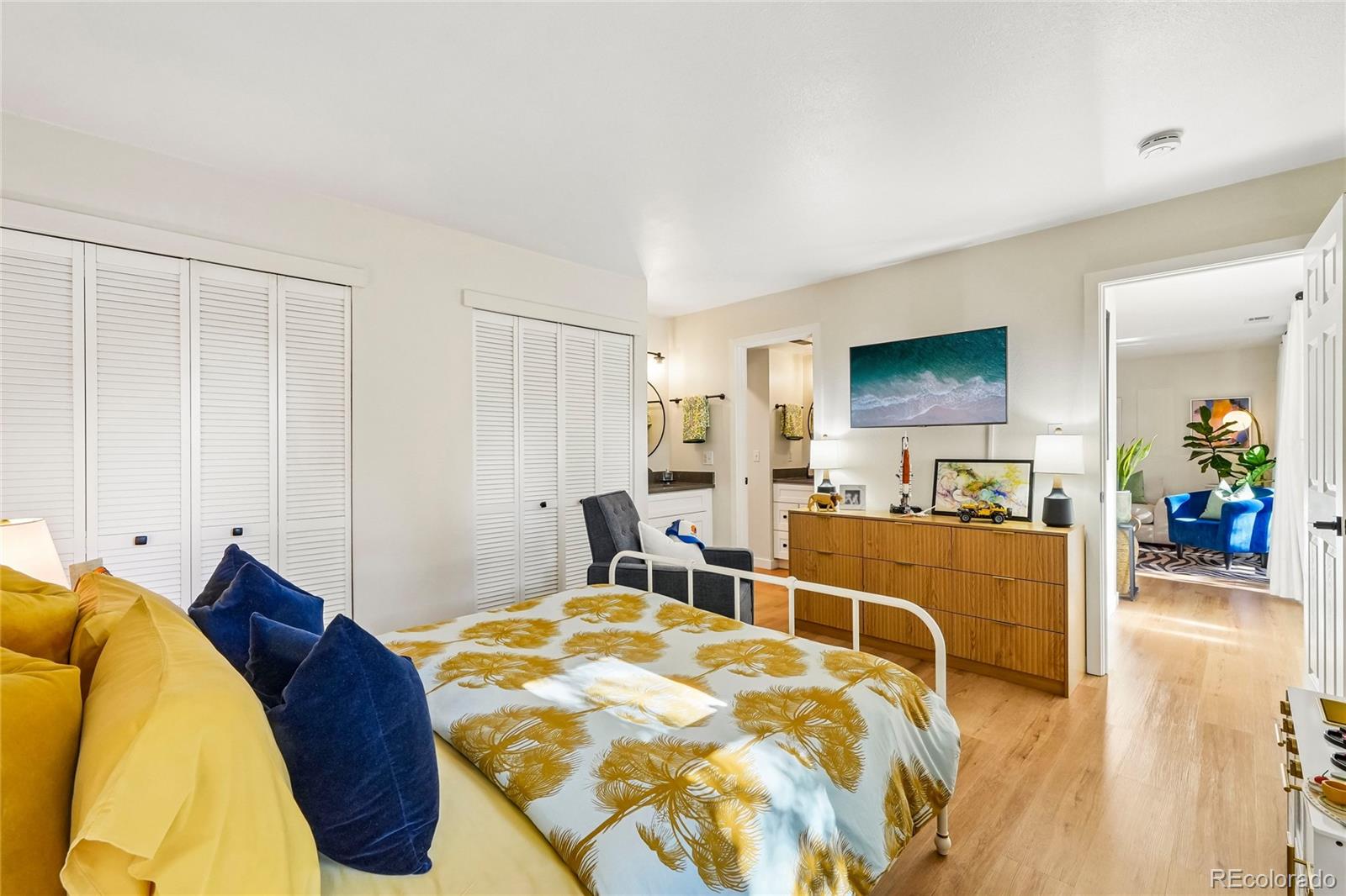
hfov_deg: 100.4
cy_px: 448
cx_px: 673
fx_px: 561
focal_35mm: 15
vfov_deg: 77.3
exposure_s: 1/13
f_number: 8
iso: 800
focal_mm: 10
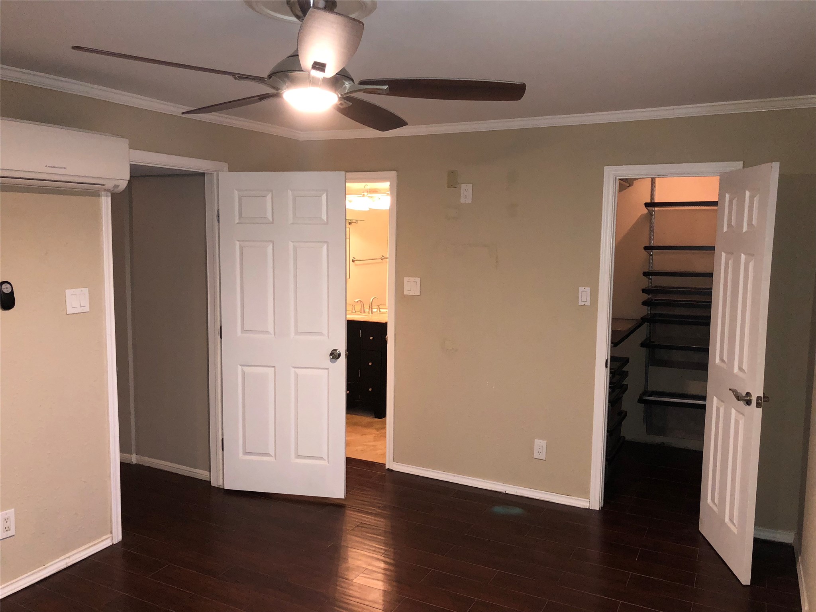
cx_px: 408
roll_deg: -0.6
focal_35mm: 28
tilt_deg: -6.1
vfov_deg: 49.7
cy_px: 306
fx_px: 660
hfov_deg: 63.4
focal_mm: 4
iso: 125
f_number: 1.8
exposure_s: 1/40
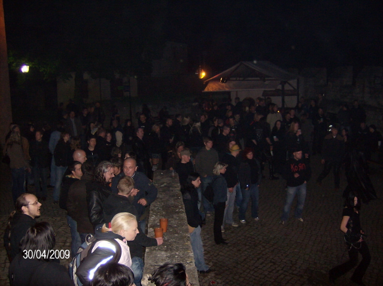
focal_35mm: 36
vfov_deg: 39.5
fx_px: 397
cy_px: 143
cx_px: 192
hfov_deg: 51.5
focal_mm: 6
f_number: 2.8
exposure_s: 1/60
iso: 200
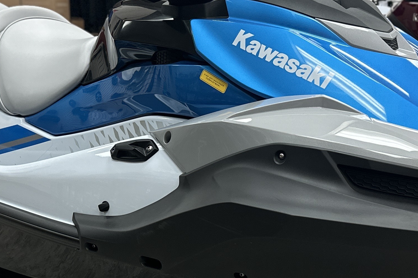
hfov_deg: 30.1
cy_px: 197
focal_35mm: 67
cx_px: 233
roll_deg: -0.7
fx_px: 778
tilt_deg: -14.0
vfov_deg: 20.2
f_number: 1.78
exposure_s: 1/120
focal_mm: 6.86
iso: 160
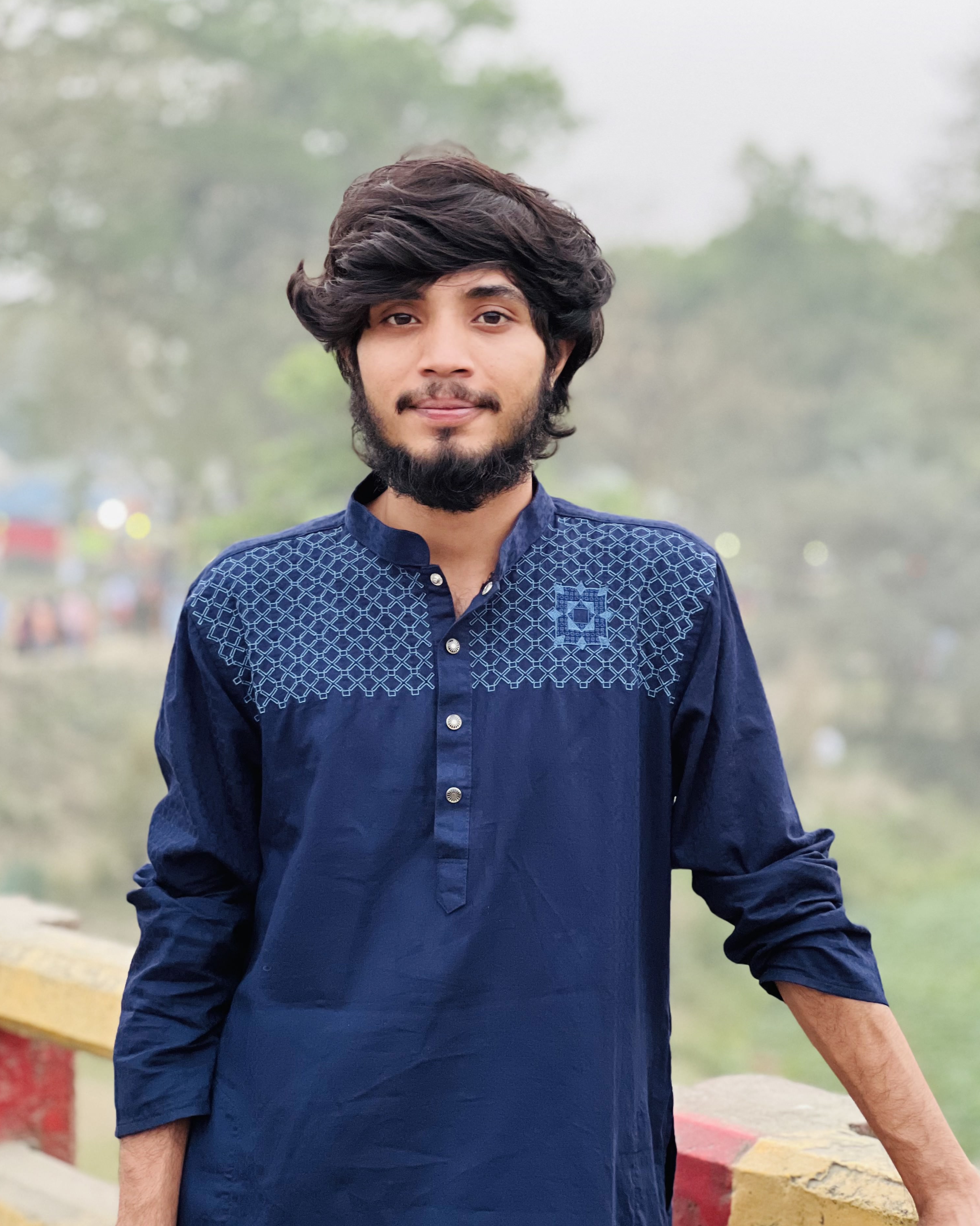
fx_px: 2937
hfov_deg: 18.9
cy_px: 638
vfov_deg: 23.6
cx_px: 487
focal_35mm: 81
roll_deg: -0.4
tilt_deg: -2.0
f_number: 2.8
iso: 400
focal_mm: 9
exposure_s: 1/37
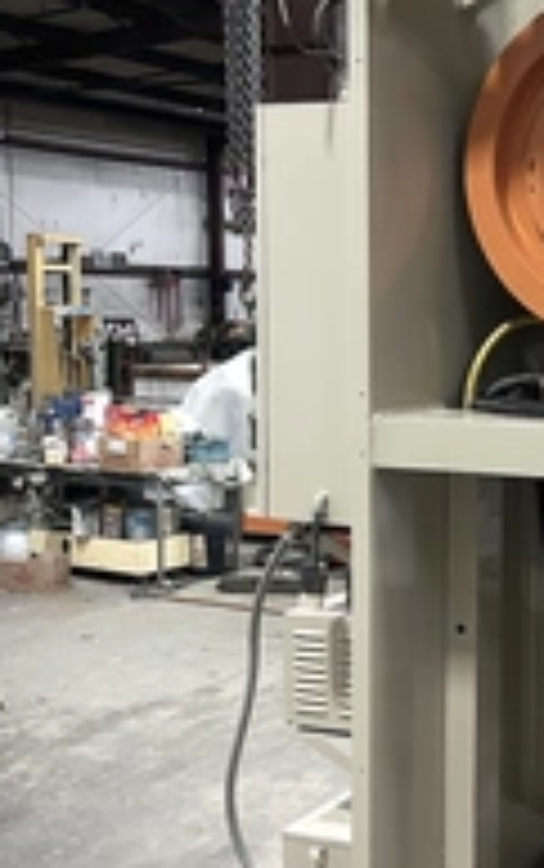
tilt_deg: -3.8
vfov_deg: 35.6
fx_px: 1349
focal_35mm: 57
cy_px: 414
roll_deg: +0.2
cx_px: 638
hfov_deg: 21.3
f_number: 1.5
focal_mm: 5.7
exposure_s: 1/40
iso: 400
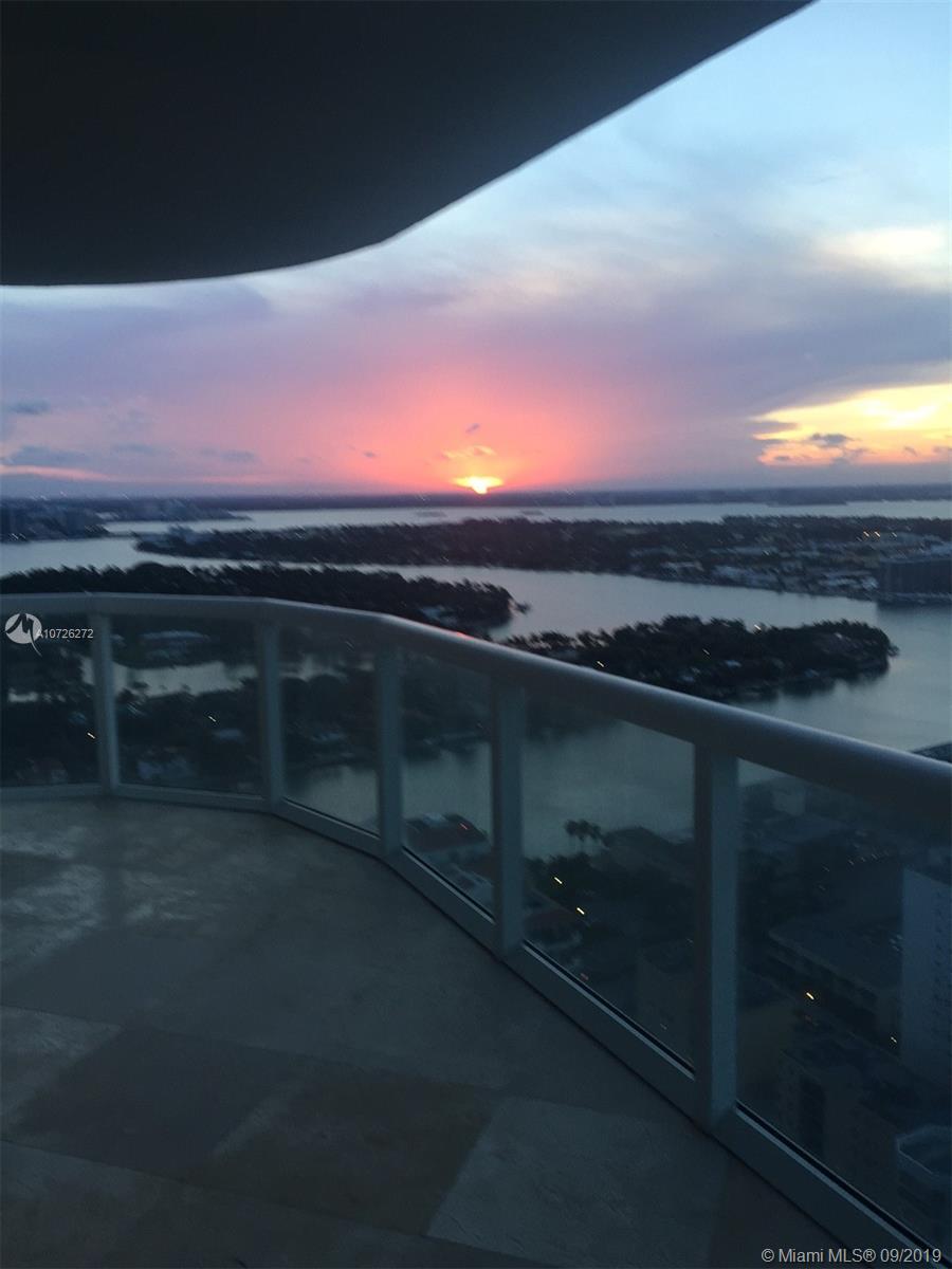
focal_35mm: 29
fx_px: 1063
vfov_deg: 61.7
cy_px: 634
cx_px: 476
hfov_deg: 48.2
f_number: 2.2
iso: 32
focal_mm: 4.15
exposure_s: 1/60
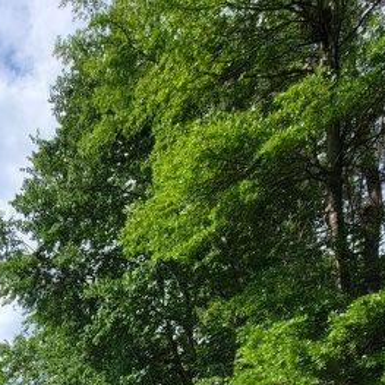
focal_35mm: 35
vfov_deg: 33.1
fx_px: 440
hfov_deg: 40.8
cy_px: 514
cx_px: -6
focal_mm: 2.2
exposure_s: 1/1576
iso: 50
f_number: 2.2
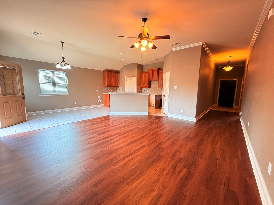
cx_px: 137
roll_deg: -1.1
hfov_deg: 102.1
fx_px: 111
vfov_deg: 85.7
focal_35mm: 14
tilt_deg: -6.8
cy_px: 102
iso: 400
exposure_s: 1/60
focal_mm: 2.22
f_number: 2.2
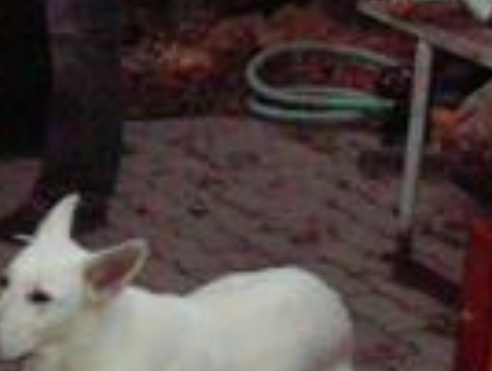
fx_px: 2378
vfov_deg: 8.7
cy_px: -173
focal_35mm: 167
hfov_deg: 10.4
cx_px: -643
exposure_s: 1/40
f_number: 2.8
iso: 160
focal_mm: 5.86
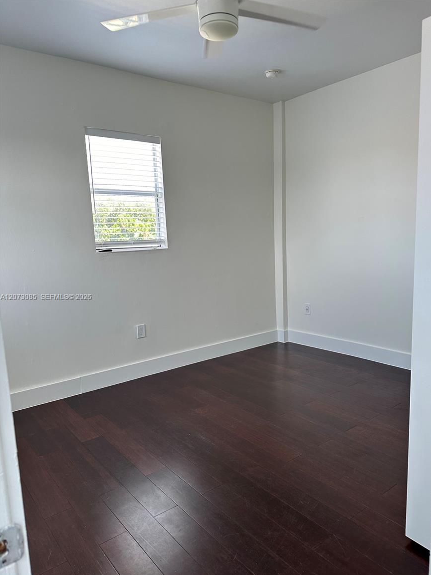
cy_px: 297
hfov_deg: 54.9
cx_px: 223
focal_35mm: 25
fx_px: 415
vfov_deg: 69.4
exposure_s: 1/121
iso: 80
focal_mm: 6.86
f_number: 1.78
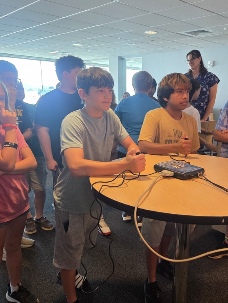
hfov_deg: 45.0
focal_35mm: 31
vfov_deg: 58.3
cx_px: 145
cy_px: 156
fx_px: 272
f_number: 1.8
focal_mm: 5.4
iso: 200
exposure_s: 1/120
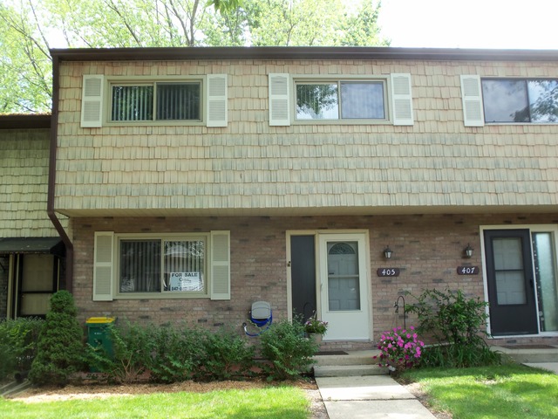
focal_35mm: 38
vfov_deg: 37.7
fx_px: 613
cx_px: 279
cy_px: 210
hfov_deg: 49.0
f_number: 3.7
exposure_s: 1/100
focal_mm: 6.7
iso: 80
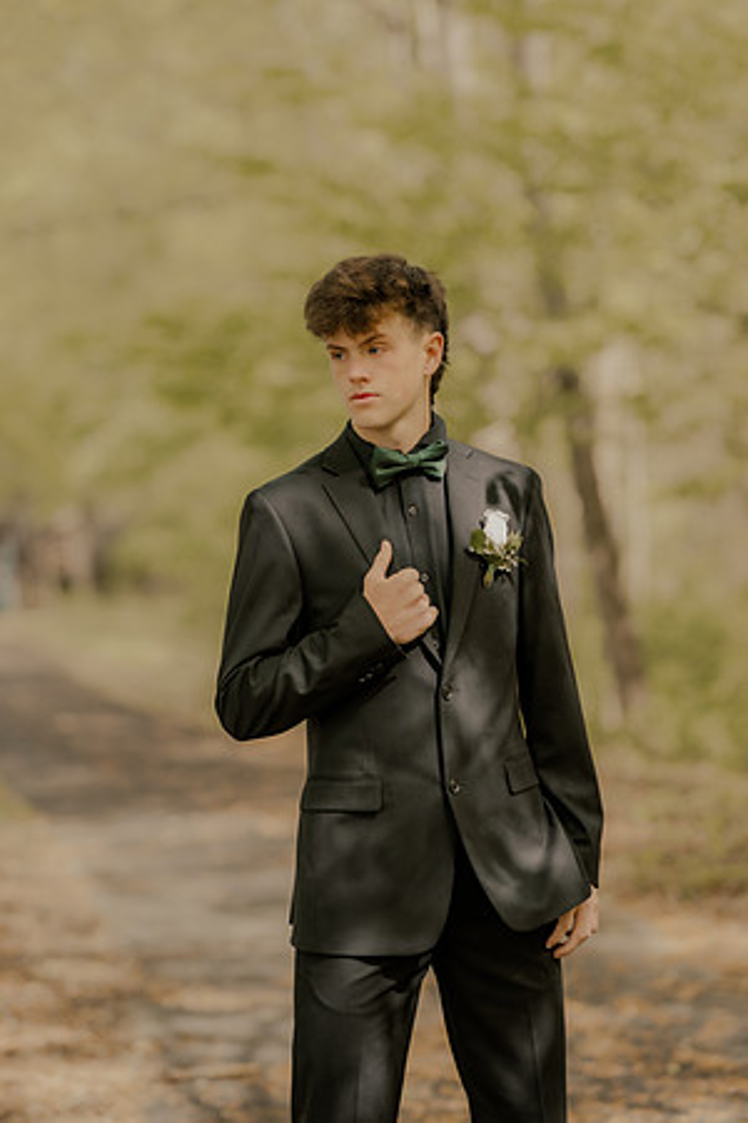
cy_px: 562
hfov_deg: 16.1
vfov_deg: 23.9
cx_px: 374
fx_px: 2649
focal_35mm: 85
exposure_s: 1/320
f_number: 2
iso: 100
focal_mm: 85
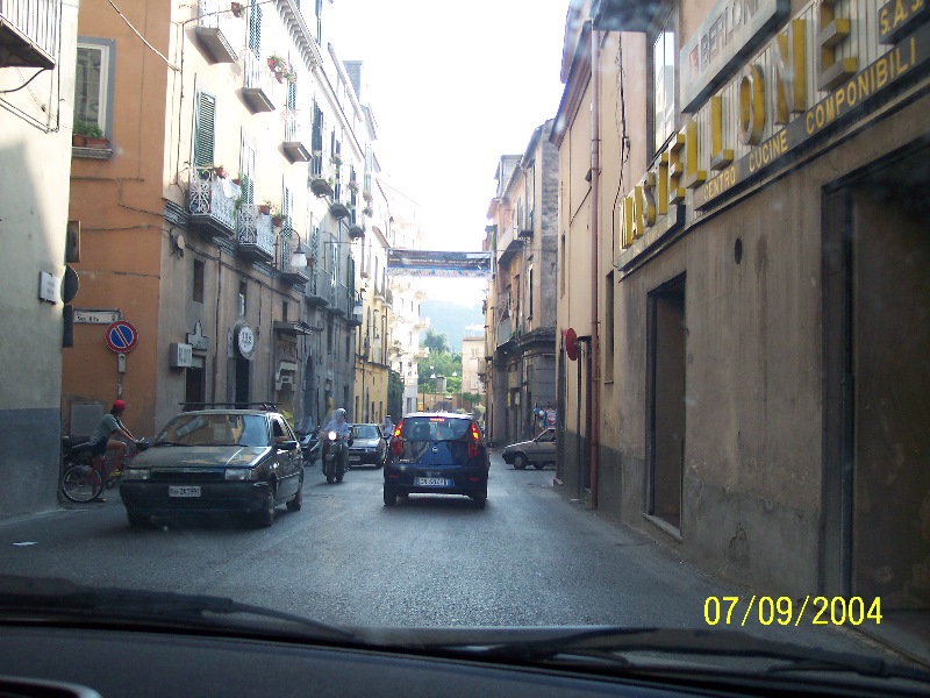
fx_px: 1021
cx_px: 465
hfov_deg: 49.0
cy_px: 349
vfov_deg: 37.7
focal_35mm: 38
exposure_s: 1/250
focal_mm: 8
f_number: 2.8
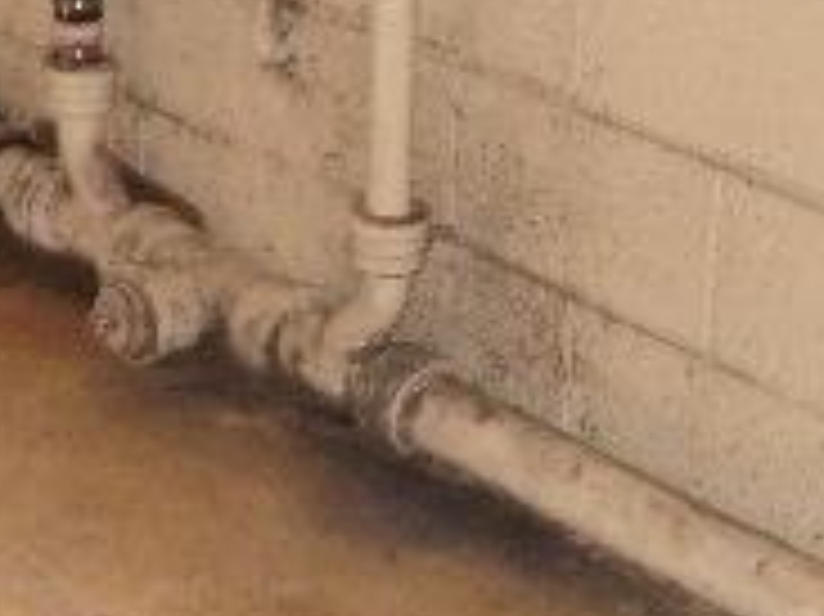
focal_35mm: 126
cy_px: 144
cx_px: -108
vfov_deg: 11.7
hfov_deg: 15.2
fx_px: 2997
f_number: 3.5
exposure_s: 1/30
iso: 200
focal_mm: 6.3
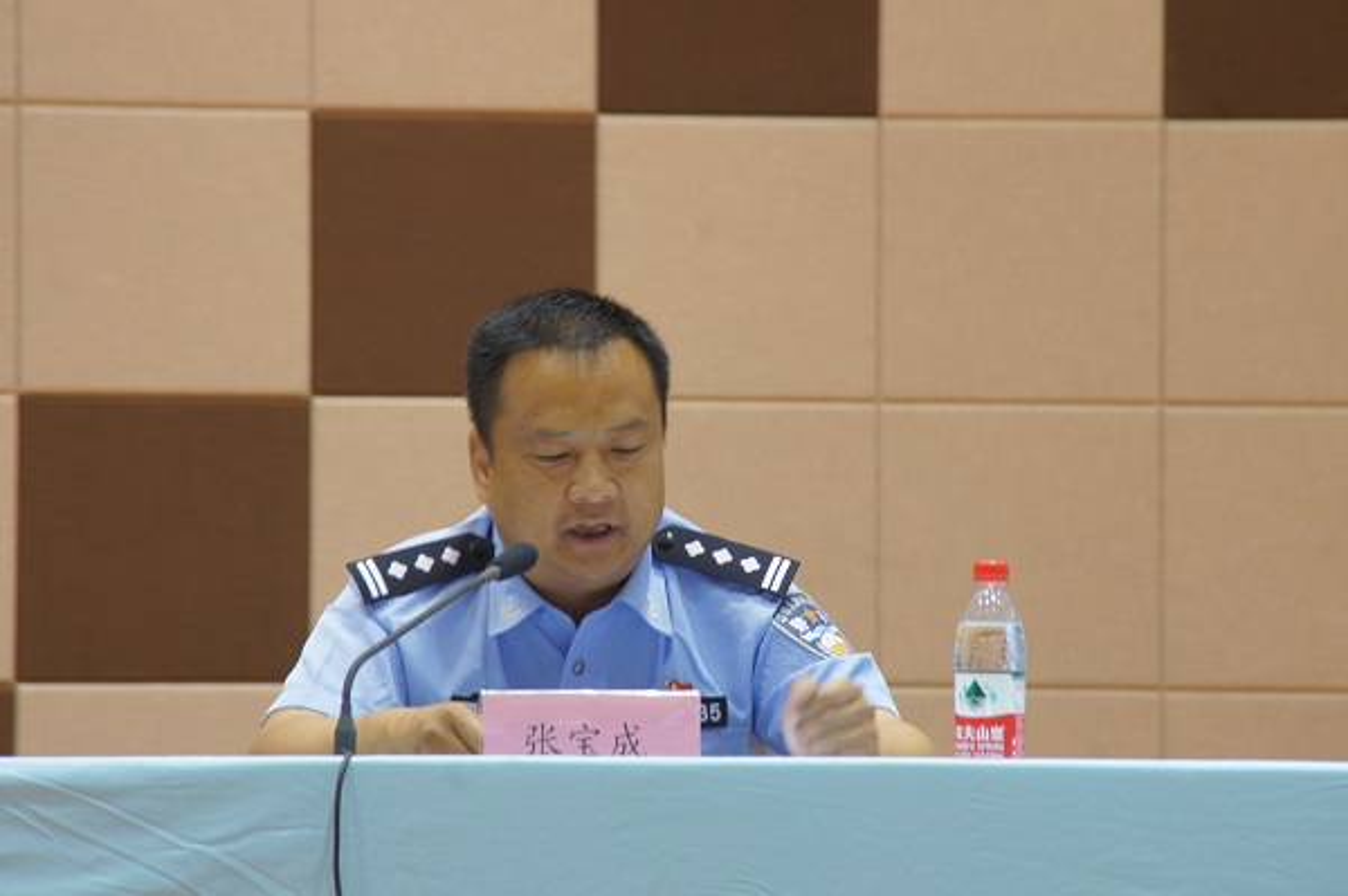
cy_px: 448
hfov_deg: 6.9
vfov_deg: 4.6
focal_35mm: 300
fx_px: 11224
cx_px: 674
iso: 400
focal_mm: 200
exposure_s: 1/6
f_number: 9
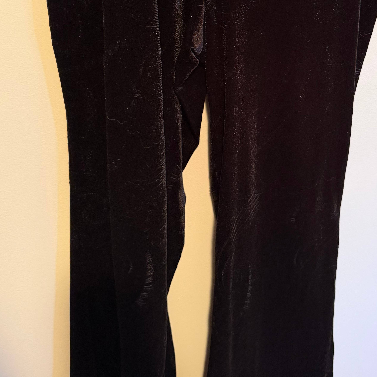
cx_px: 265
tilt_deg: -20.5
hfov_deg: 38.5
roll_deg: -1.5
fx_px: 530
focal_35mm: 43
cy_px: 90
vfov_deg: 38.1
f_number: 1.78
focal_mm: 6.76
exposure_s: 1/60
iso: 500
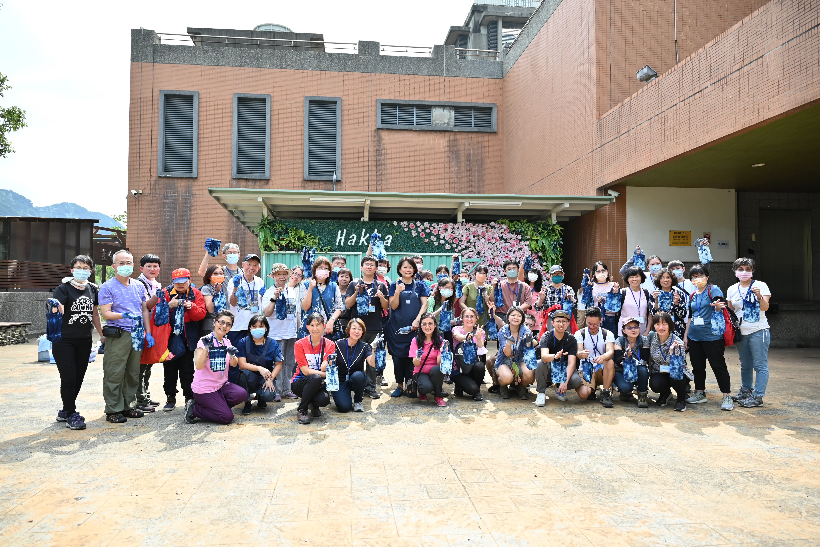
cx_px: 410
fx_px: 547
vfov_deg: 53.1
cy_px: 274
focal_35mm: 24
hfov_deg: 73.7
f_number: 4
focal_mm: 24
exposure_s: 1/320
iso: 100
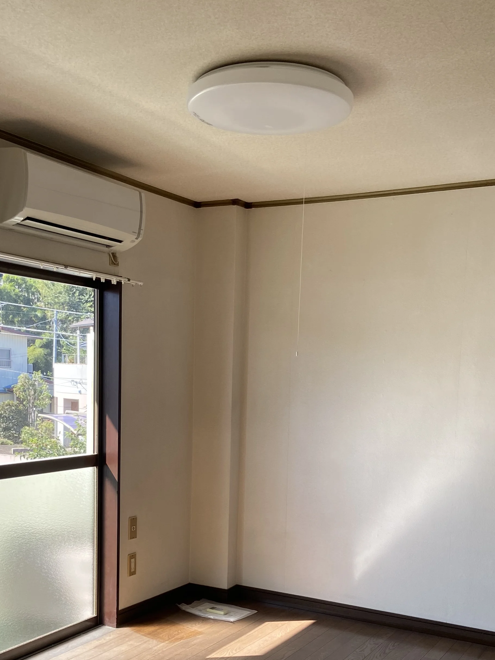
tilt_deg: -4.7
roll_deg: -0.6
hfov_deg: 33.5
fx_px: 820
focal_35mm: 43
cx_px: 202
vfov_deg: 42.9
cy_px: 470
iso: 32
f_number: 1.8
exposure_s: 1/326
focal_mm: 4.25
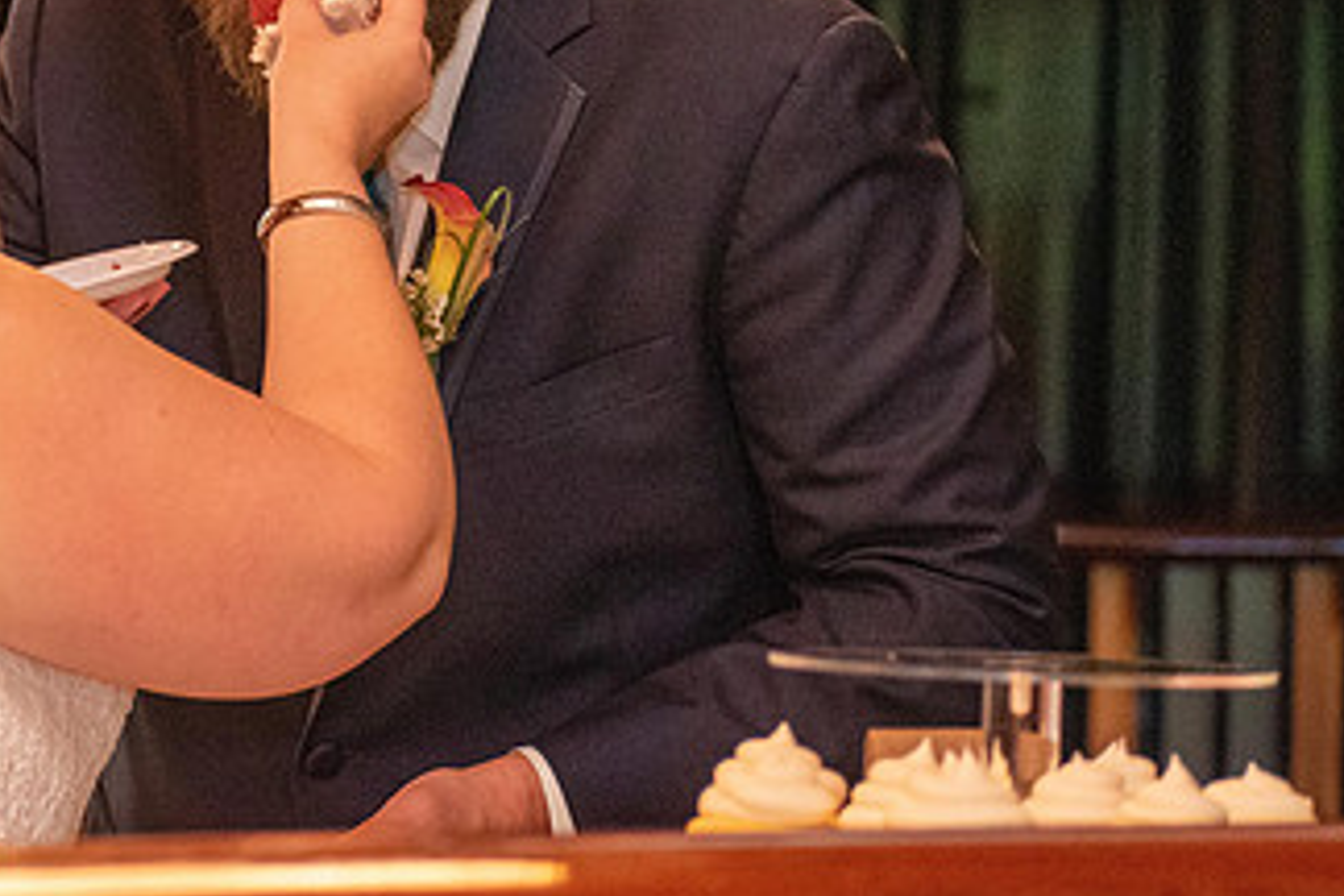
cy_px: 118
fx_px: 9519
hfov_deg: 8.1
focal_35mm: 255
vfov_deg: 5.4
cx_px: 195
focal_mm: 95
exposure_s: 1/60
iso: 4500
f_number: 4.8
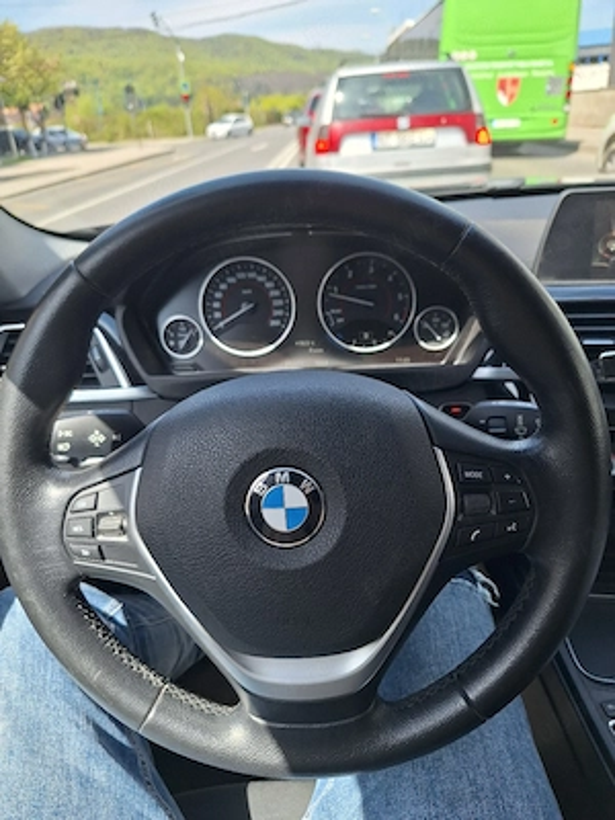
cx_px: 308
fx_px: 545
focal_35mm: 23
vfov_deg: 73.9
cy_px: 410
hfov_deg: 58.9
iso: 40
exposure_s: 1/370
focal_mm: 5.54
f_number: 1.8
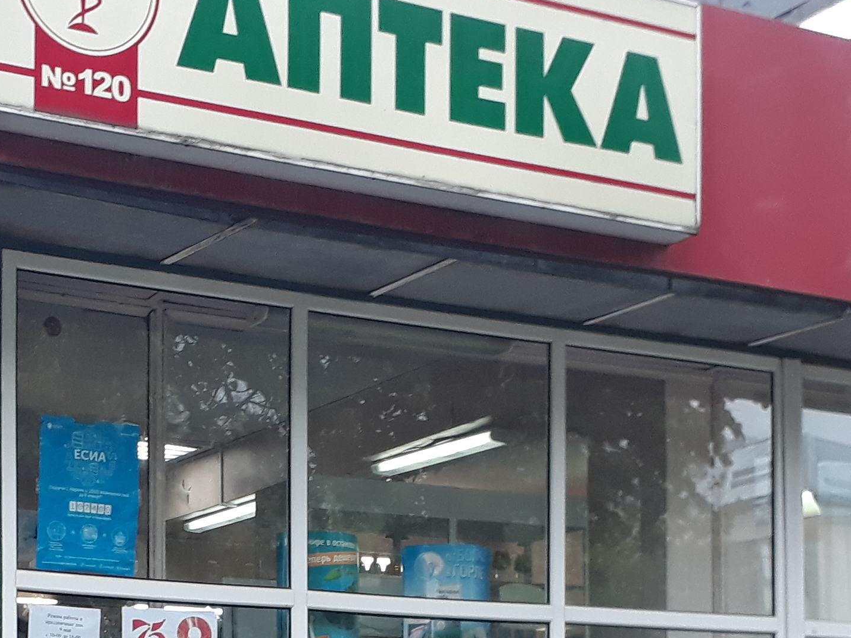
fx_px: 1918
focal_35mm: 78
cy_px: 762
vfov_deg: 18.0
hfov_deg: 24.8
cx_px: 242
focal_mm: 3.6
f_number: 1.9
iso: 64
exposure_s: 1/100
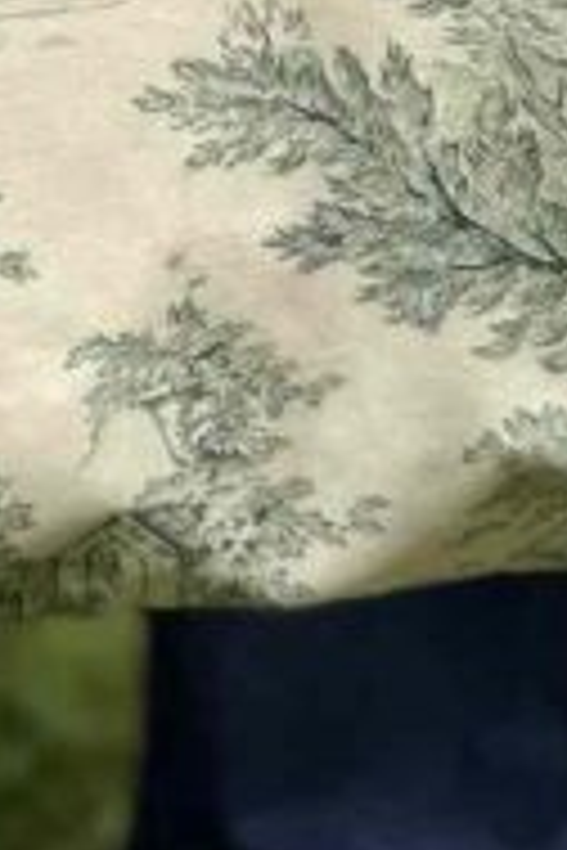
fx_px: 3189
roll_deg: +1.2
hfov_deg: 9.9
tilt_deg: -12.4
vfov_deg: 14.1
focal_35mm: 135
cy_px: -481
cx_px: -256
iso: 80
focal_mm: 6.76
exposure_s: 1/2252
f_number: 1.78
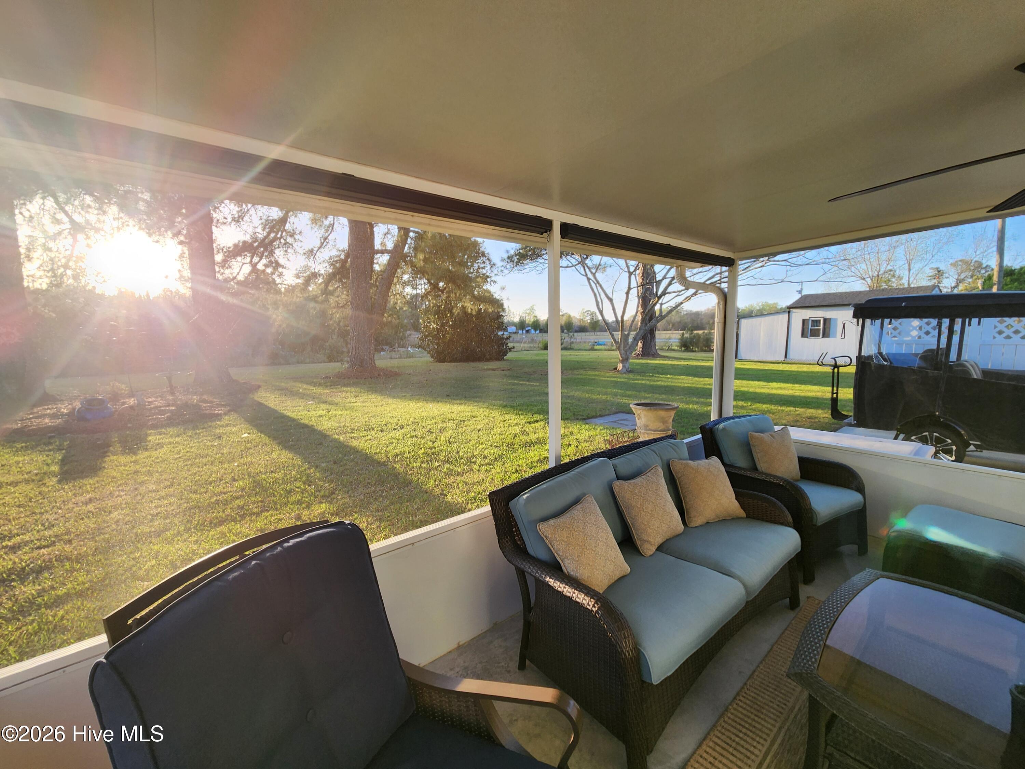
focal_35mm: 13
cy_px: 384
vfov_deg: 89.9
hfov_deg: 106.2
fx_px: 385
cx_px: 512
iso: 50
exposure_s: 1/158
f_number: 2.2
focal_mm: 2.2
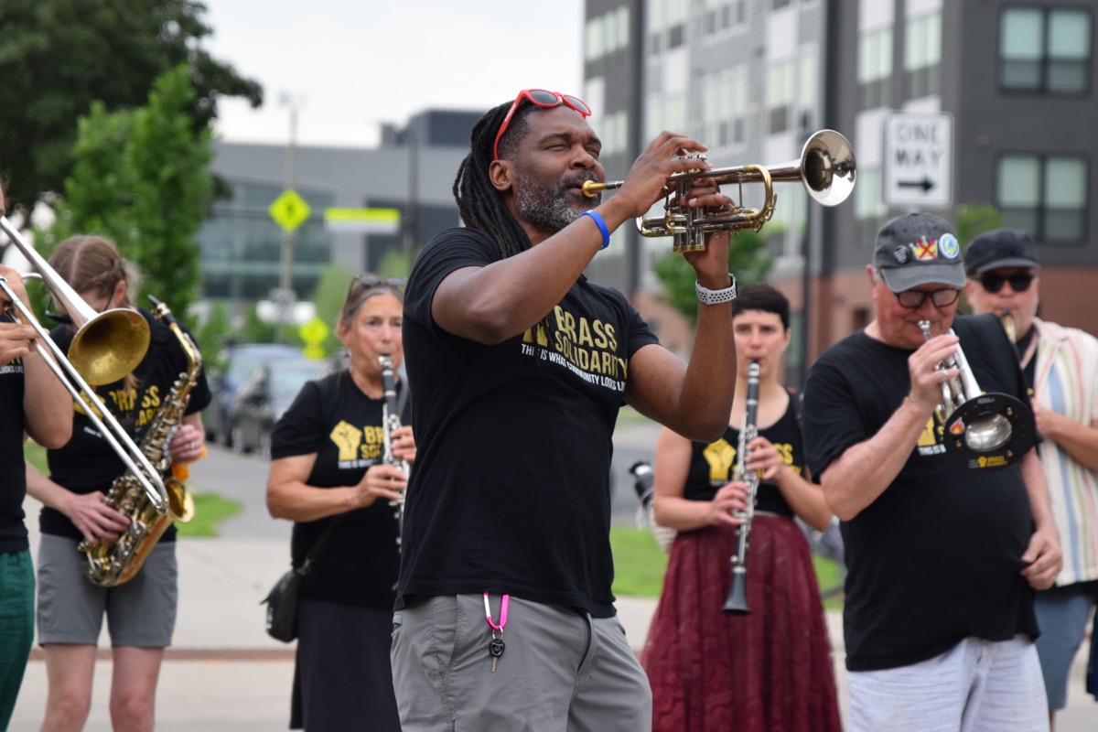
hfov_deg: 19.5
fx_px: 3202
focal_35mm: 105
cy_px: 366
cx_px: 549
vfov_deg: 13.0
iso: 640
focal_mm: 70
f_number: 2.8
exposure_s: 1/1250
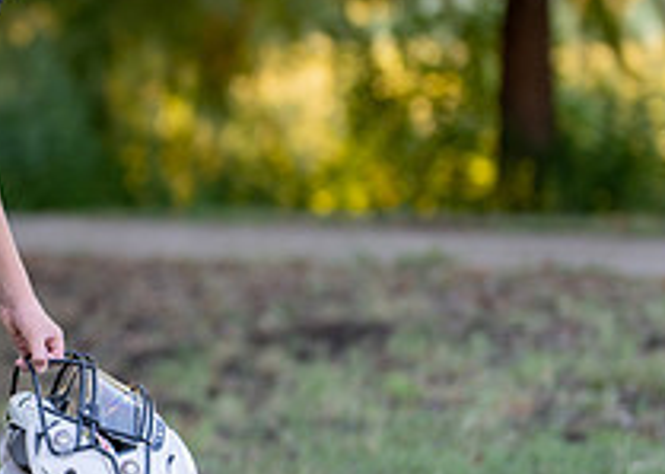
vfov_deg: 7.7
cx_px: -115
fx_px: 3530
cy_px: 237
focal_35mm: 187
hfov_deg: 10.6
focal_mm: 50
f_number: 1.2
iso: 100
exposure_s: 1/400
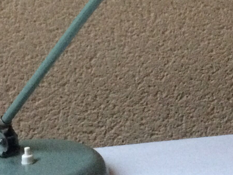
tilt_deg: -4.7
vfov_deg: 13.8
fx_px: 714
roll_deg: +1.7
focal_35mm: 106
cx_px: 182
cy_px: 0
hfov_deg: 18.4
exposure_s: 1/25
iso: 320
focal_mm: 4.15
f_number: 2.2
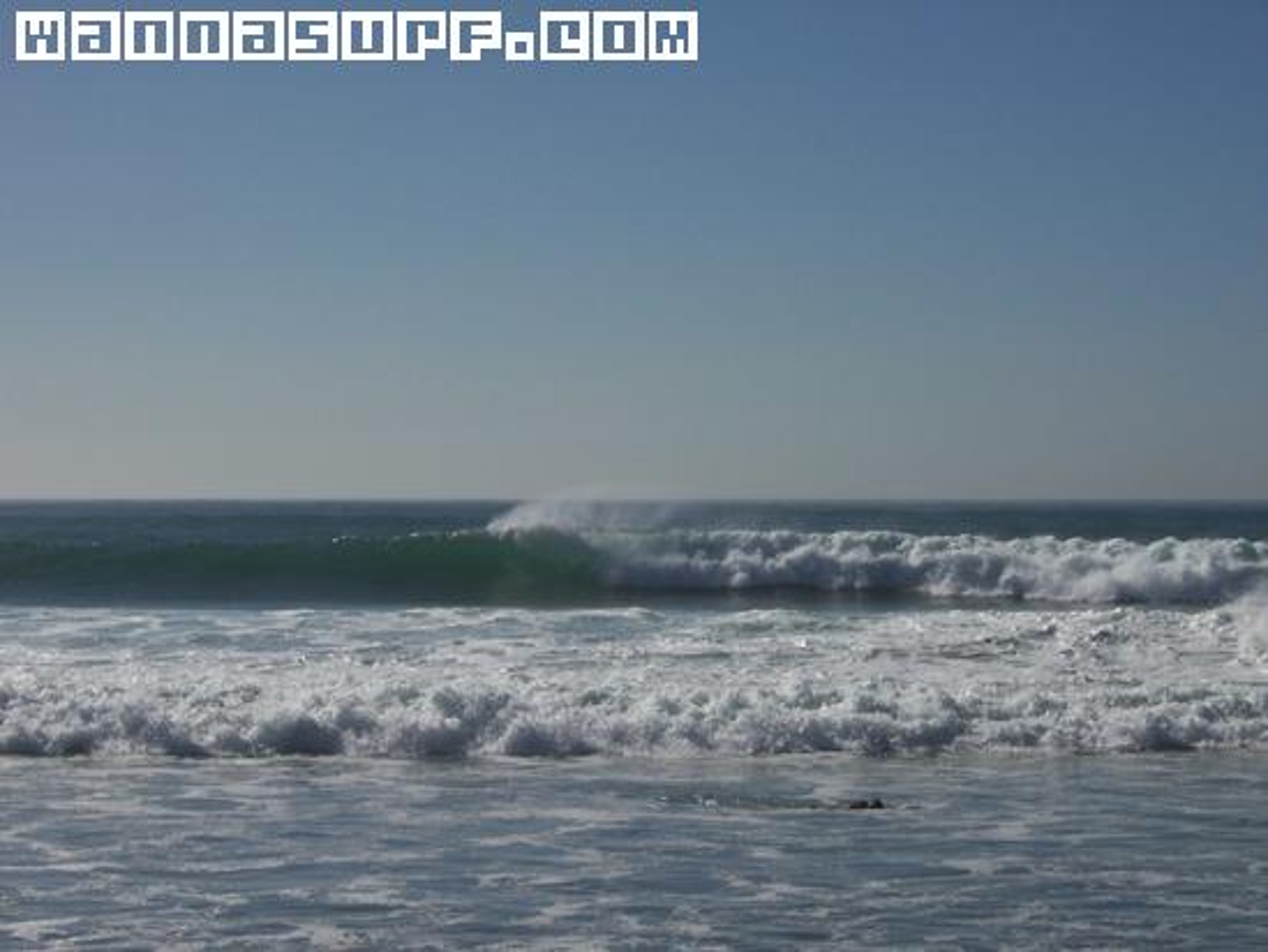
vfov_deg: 14.5
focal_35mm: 102
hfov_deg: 19.3
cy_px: 476
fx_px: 3737
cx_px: 634
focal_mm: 16.8
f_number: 8.7
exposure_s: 1/695
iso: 80
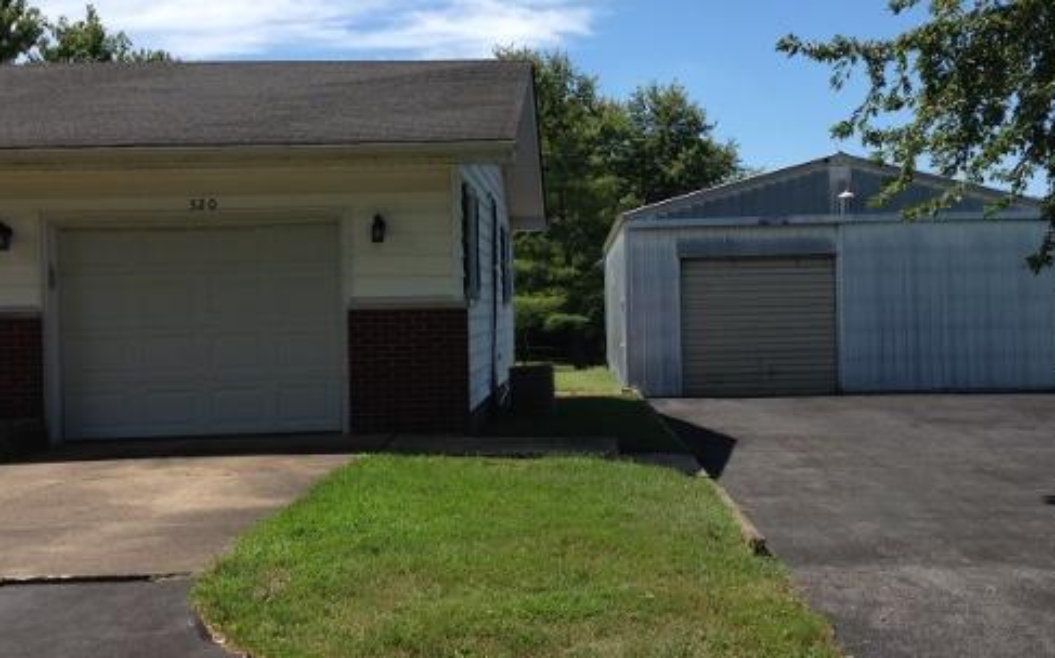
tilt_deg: -0.5
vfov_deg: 28.0
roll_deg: +0.6
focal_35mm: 46
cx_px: 637
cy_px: 312
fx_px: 1322
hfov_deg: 43.3
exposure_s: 1/1391
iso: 50
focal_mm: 4.12
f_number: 2.4
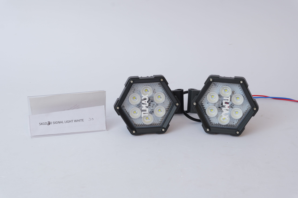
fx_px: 579
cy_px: 99
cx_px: 149
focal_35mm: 70
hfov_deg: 28.8
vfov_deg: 19.5
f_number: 9
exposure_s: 1/160
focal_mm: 70
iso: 800
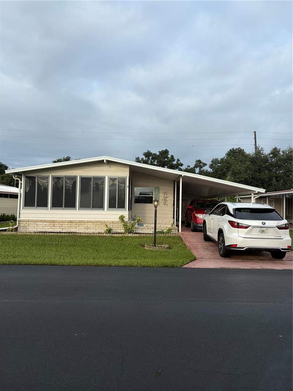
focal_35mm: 26
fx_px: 293
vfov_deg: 67.3
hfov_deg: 53.1
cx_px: 146
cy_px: 196
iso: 50
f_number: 1.6
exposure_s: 1/1337
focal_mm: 5.96
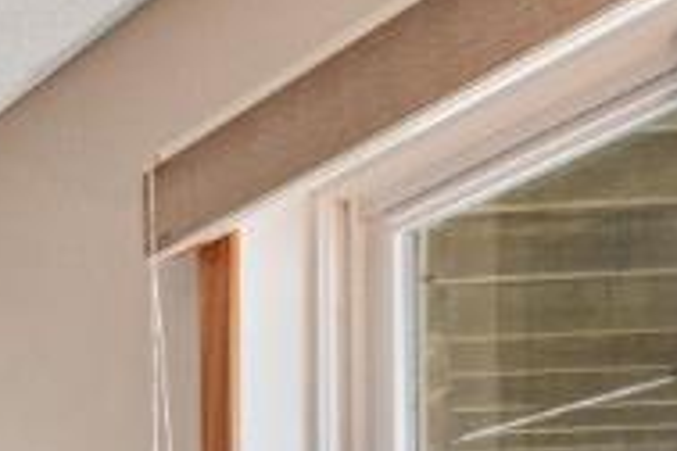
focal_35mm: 111
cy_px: 913
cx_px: -1383
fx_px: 2087
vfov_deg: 11.2
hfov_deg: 11.1
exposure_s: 1/15
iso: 200
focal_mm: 14
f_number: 10
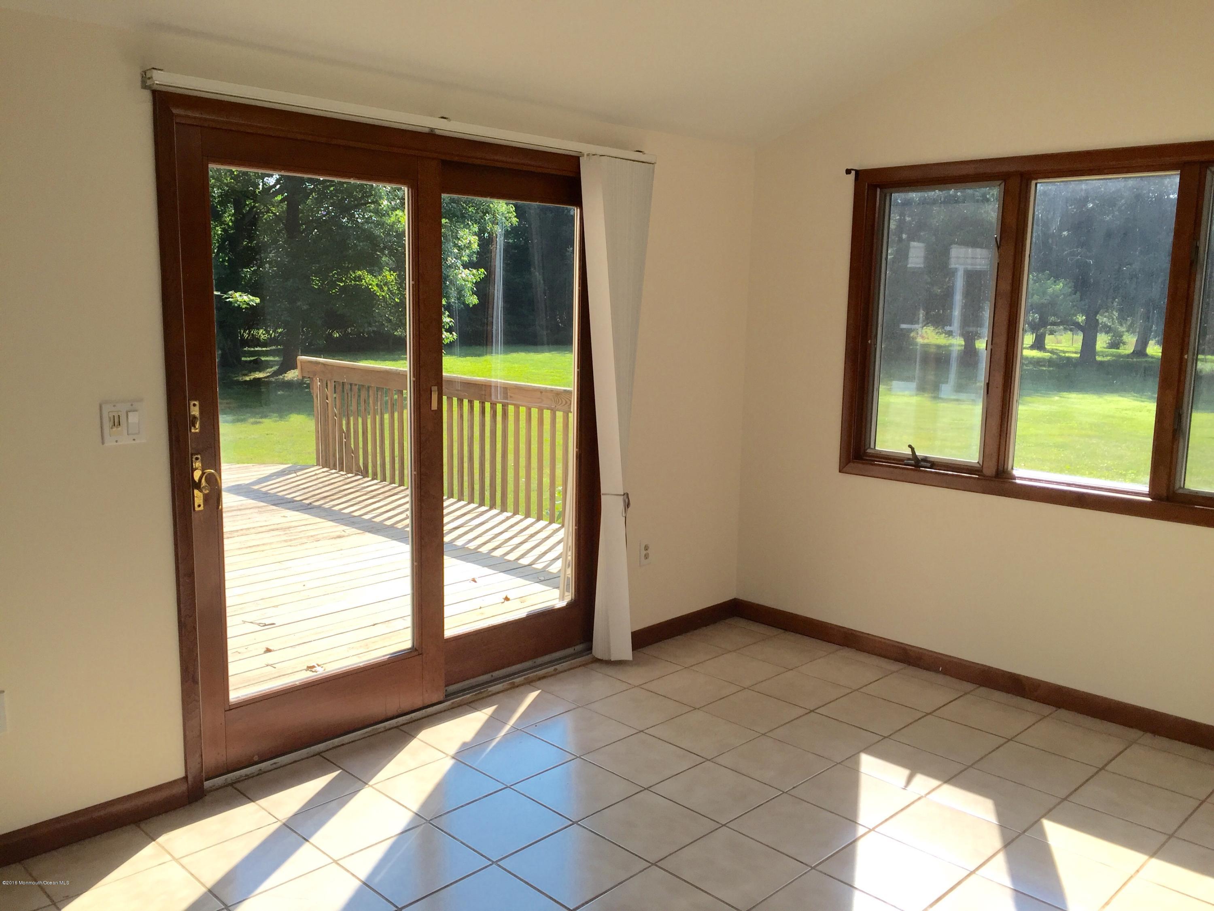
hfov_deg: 61.7
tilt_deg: -7.3
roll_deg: -2.1
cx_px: 607
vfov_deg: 48.2
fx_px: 1017
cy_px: 456
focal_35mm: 29
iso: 32
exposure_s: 1/608
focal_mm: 4.15
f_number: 2.2
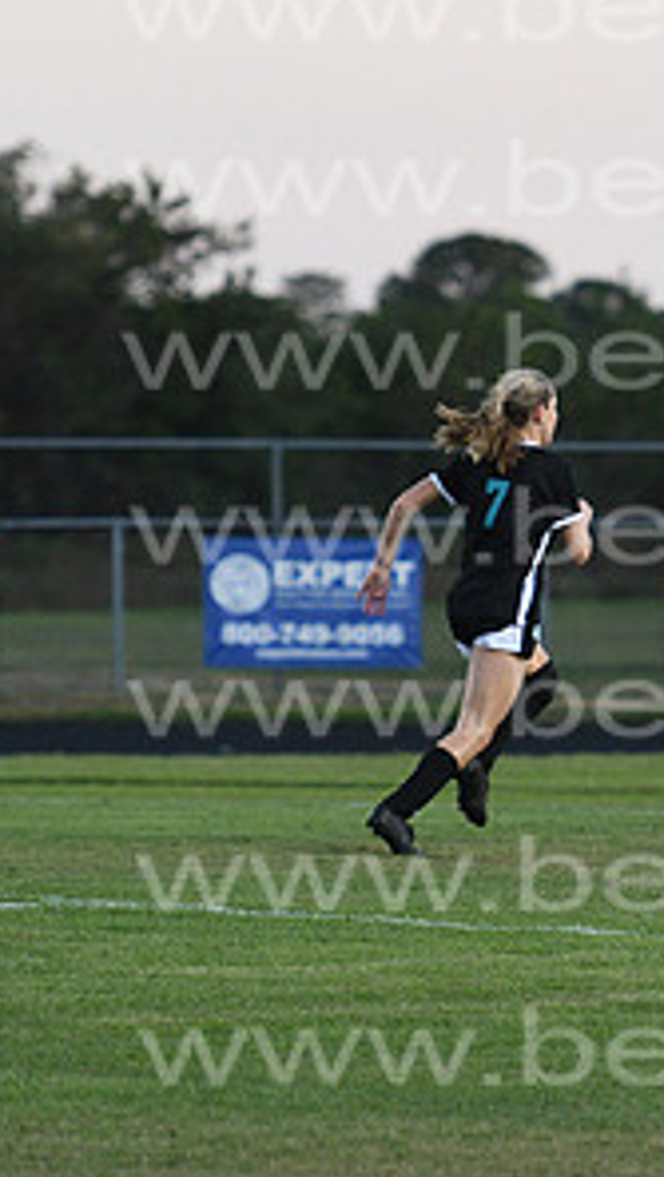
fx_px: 13460
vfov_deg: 5.0
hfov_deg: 2.8
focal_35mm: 431
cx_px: 1038
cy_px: 622
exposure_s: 1/800
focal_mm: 140
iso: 1000
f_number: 2.8
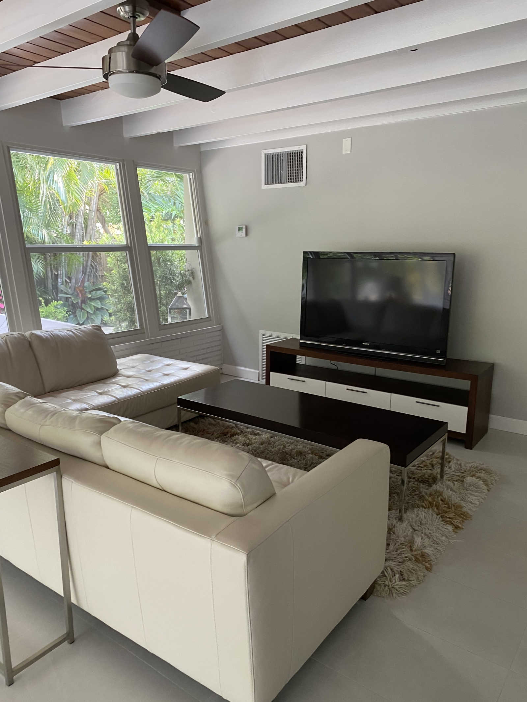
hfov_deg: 53.1
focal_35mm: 26
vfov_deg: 67.3
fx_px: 528
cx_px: 264
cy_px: 351
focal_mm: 4.25
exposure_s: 1/60
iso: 250
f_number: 1.8
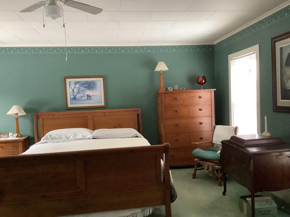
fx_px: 260
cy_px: 108
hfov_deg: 58.4
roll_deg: +2.1
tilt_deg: -3.8
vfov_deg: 45.4
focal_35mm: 31
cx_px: 145
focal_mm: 3.3
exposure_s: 1/33
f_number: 2.4
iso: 400
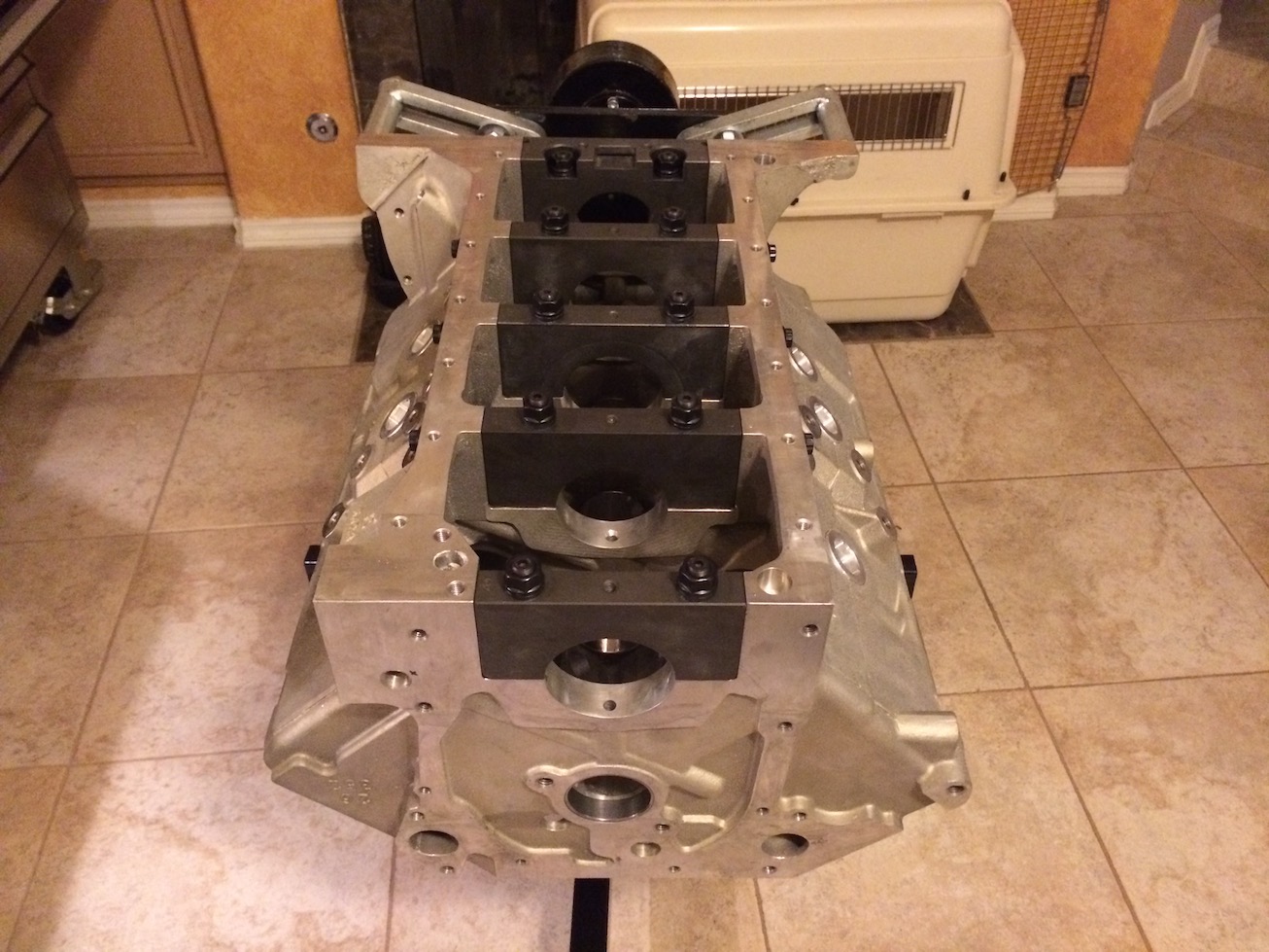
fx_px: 1100
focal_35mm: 30
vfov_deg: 46.8
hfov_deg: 60.0
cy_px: 476
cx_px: 634
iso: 500
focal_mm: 4.12
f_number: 2.2
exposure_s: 1/15
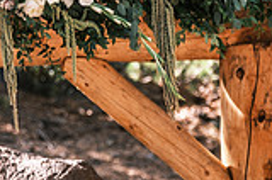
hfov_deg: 3.7
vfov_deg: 2.5
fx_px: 4192
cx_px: 3
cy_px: 35
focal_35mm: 556
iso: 125
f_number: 2.8
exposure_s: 1/150
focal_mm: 102.2
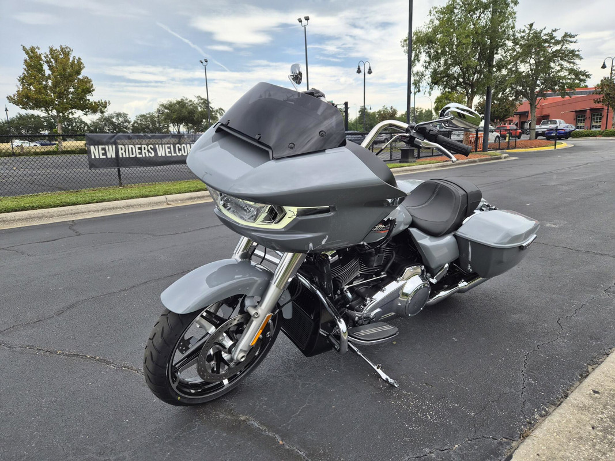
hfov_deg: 73.9
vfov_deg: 58.9
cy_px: 230
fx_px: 409
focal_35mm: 23
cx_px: 308
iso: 80
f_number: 1.8
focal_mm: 5.4
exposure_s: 1/2952
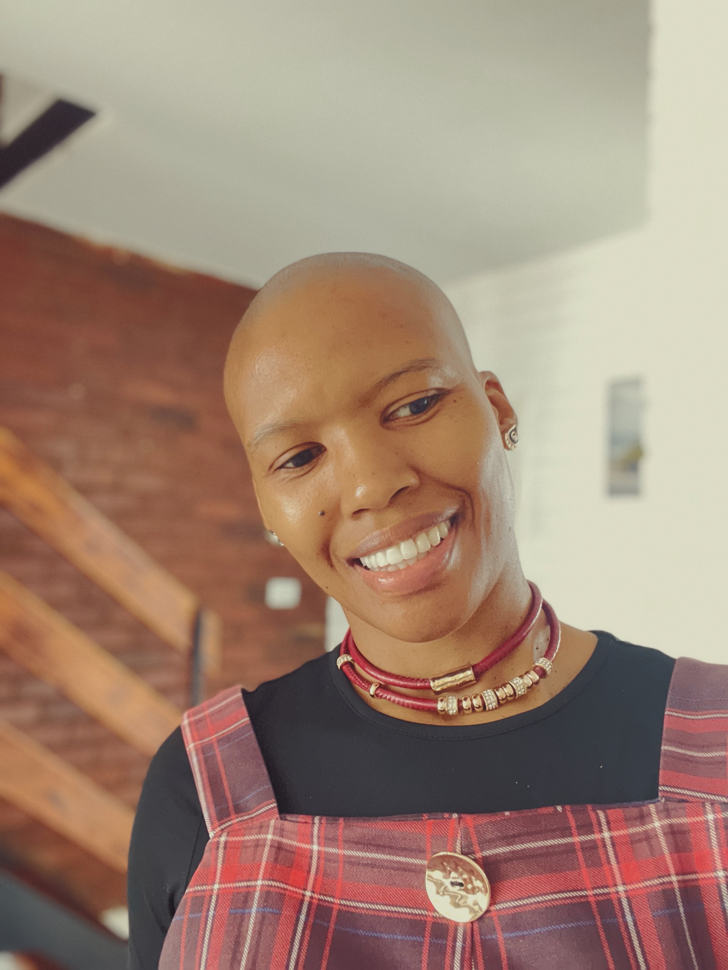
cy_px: 485
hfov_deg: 46.8
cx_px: 364
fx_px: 841
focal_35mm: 30
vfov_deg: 60.0
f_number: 2.2
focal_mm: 2.71
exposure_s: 1/30
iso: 640
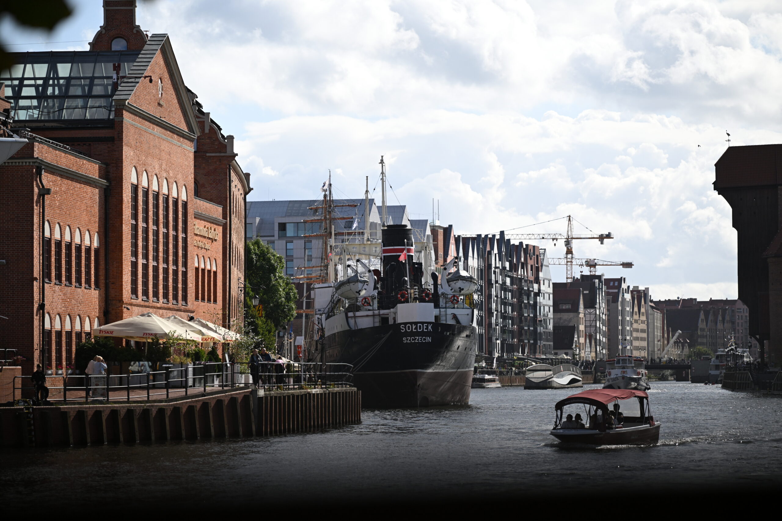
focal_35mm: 120
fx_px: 2607
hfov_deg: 17.1
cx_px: 391
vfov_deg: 11.4
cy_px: 260
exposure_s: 1/4000
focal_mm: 120
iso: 400
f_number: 4
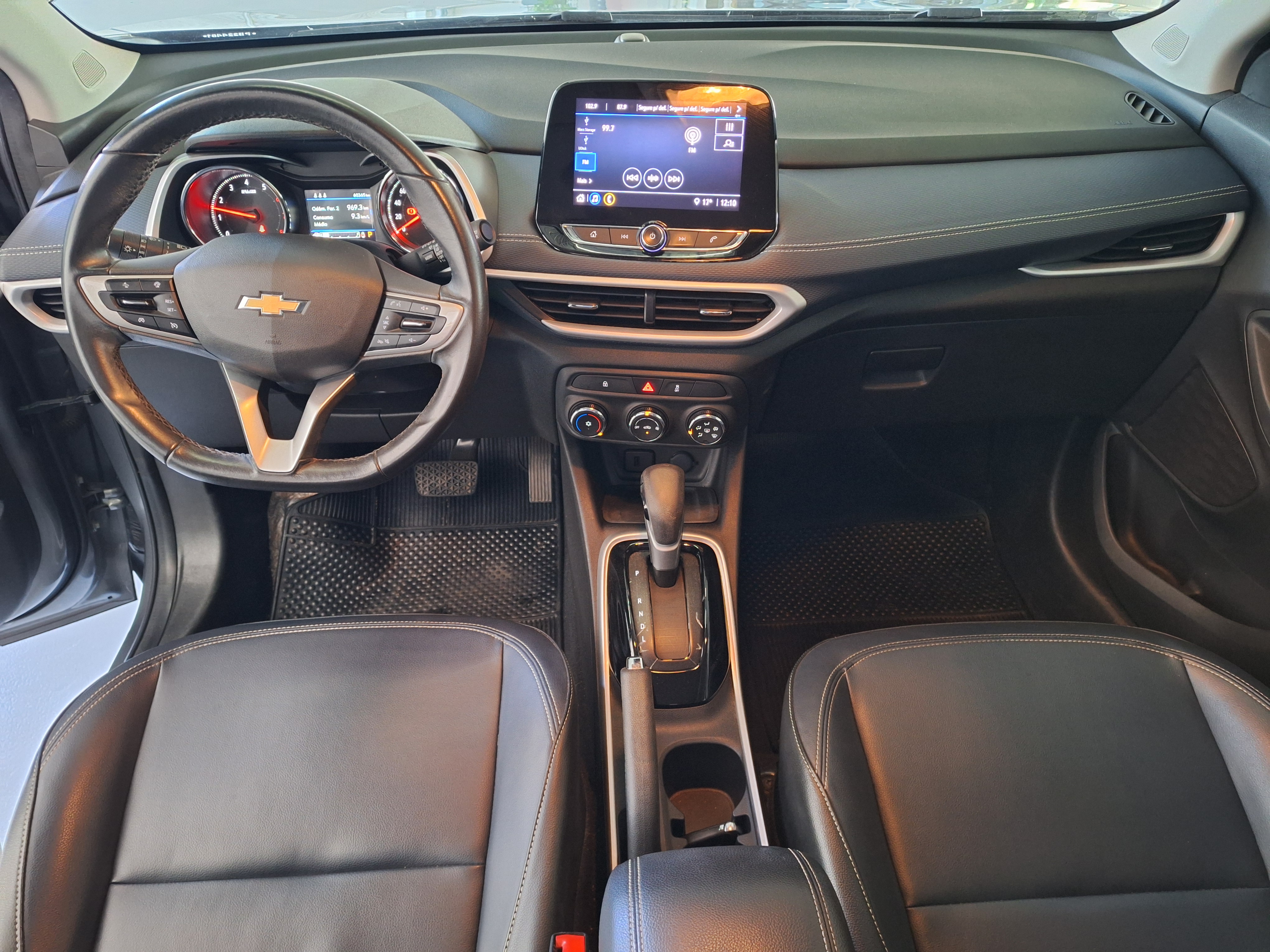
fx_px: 844
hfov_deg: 73.9
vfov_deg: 58.9
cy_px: 476
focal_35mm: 23
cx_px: 635
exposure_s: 1/20
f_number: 1.8
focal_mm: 5.54
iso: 640
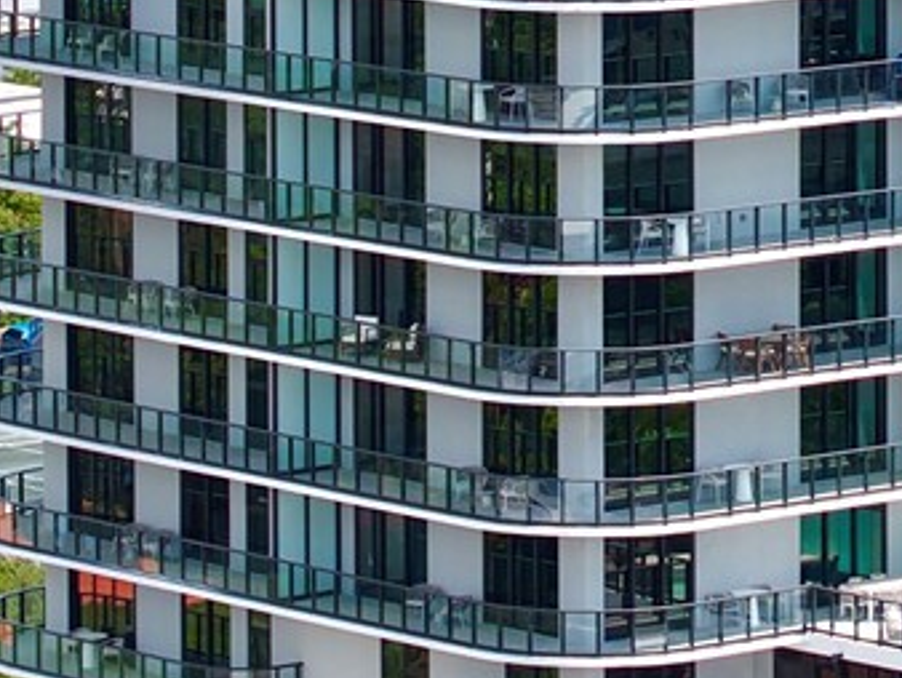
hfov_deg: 6.0
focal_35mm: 331
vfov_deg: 4.5
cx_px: 977
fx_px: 8631
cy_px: -515
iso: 100
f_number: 2.8
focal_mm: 19.35
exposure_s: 1/1000
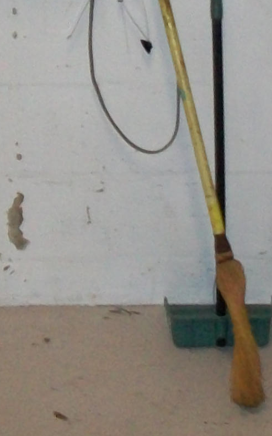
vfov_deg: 16.0
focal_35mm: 129
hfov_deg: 10.2
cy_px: 46
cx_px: 145
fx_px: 1530
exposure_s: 1/60
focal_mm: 6
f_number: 2.7
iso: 160
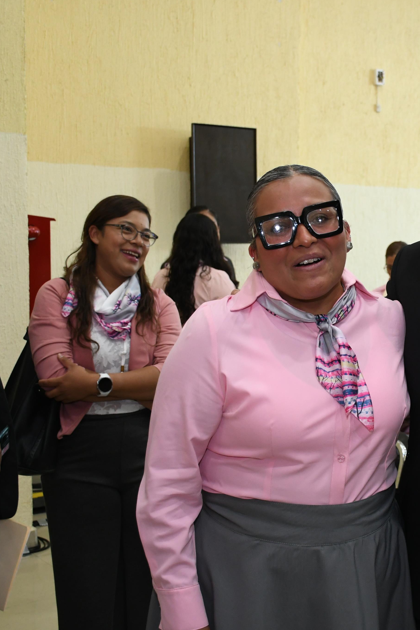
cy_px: 314
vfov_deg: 36.2
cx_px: 379
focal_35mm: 55
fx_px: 962
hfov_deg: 23.9
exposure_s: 1/100
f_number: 3.8
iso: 1250
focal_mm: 24
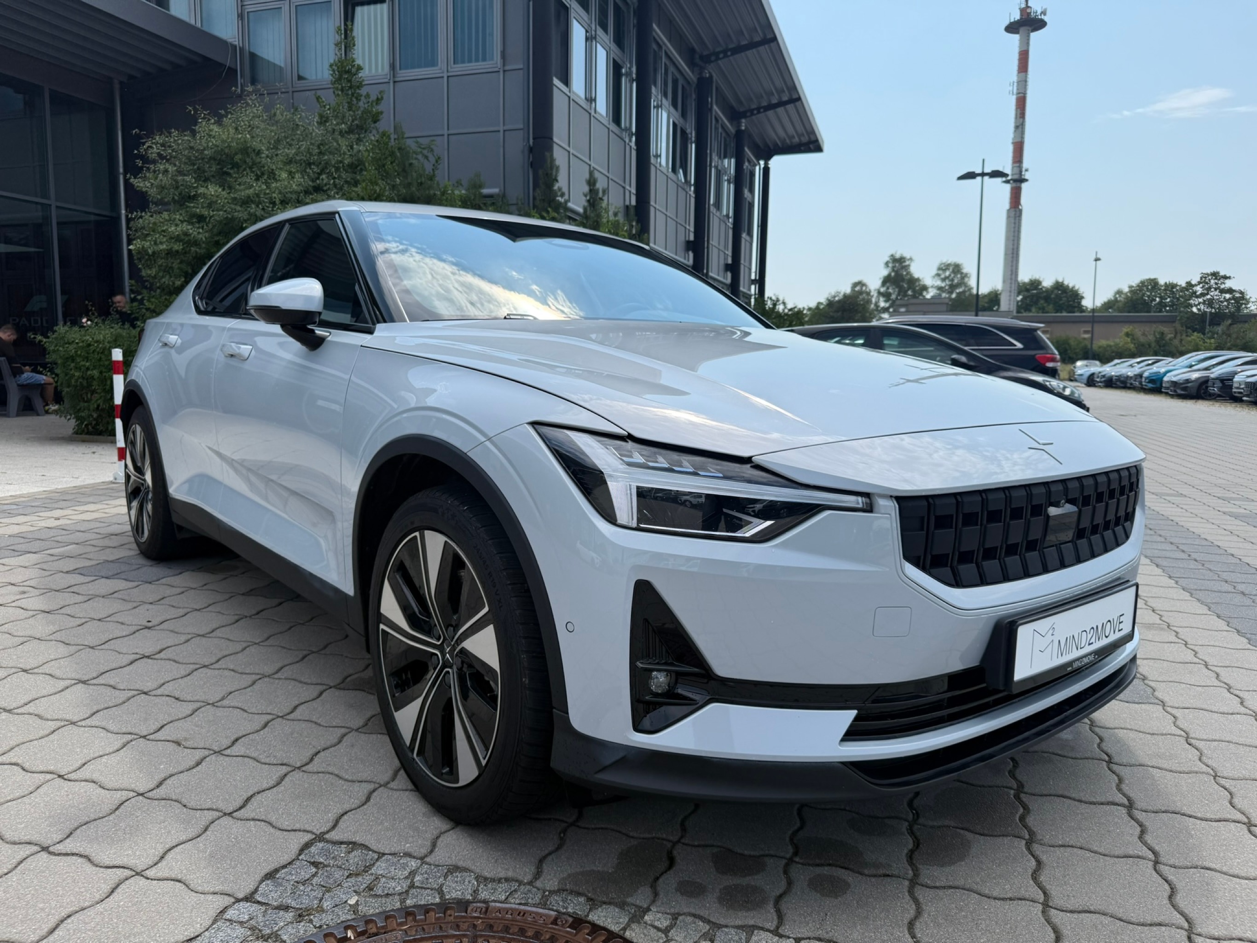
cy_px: 472
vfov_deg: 56.8
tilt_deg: -7.1
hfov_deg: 71.6
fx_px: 871
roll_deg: -0.4
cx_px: 628
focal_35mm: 24
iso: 80
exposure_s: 1/5714
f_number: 1.78
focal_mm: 6.76
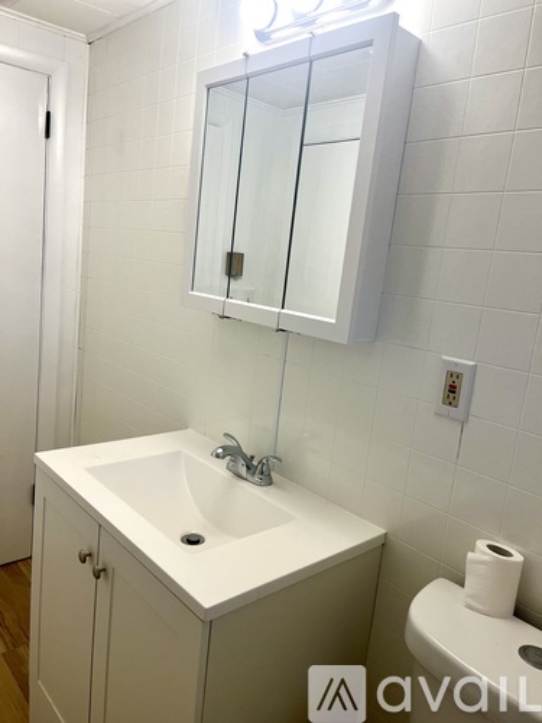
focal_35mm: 26
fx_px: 543
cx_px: 271
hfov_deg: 53.1
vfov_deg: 67.3
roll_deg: -5.4
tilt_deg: -10.7
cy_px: 362
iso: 100
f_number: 1.6
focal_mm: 5.1
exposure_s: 1/120
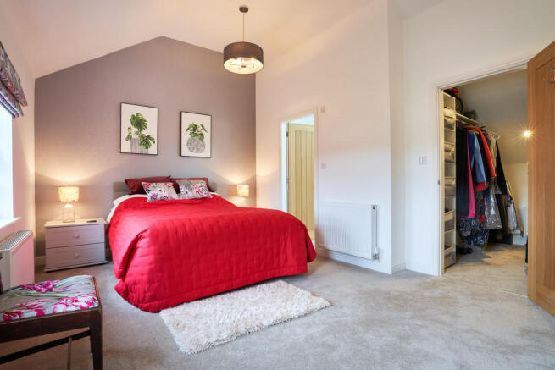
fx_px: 262
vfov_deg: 70.5
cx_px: 278
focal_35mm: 17
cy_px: 185
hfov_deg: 93.3
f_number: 14
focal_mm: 17
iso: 100
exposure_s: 1/1.25
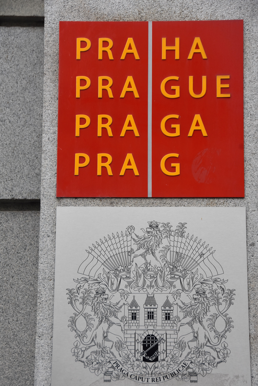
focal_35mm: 120
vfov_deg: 17.1
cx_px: 129
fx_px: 1290
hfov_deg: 11.4
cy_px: 193
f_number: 8
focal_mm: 80
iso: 500
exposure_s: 1/500
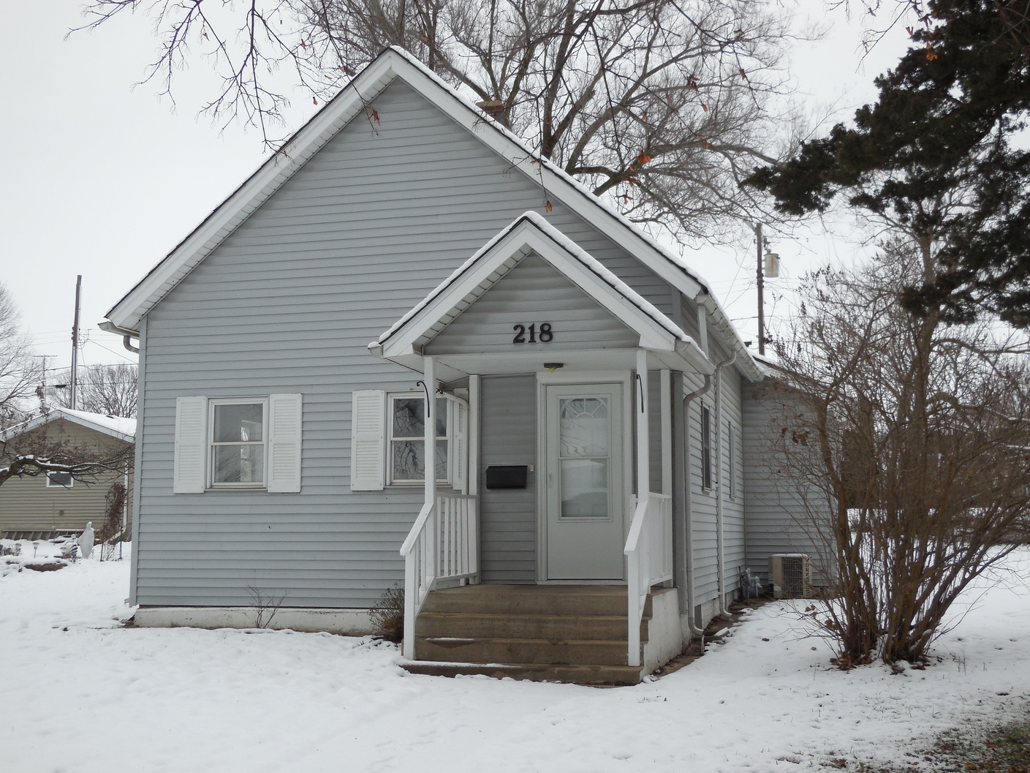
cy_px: 387
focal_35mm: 47
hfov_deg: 40.4
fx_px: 1399
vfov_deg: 30.9
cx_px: 511
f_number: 3.8
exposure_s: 1/640
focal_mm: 8.2
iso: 125
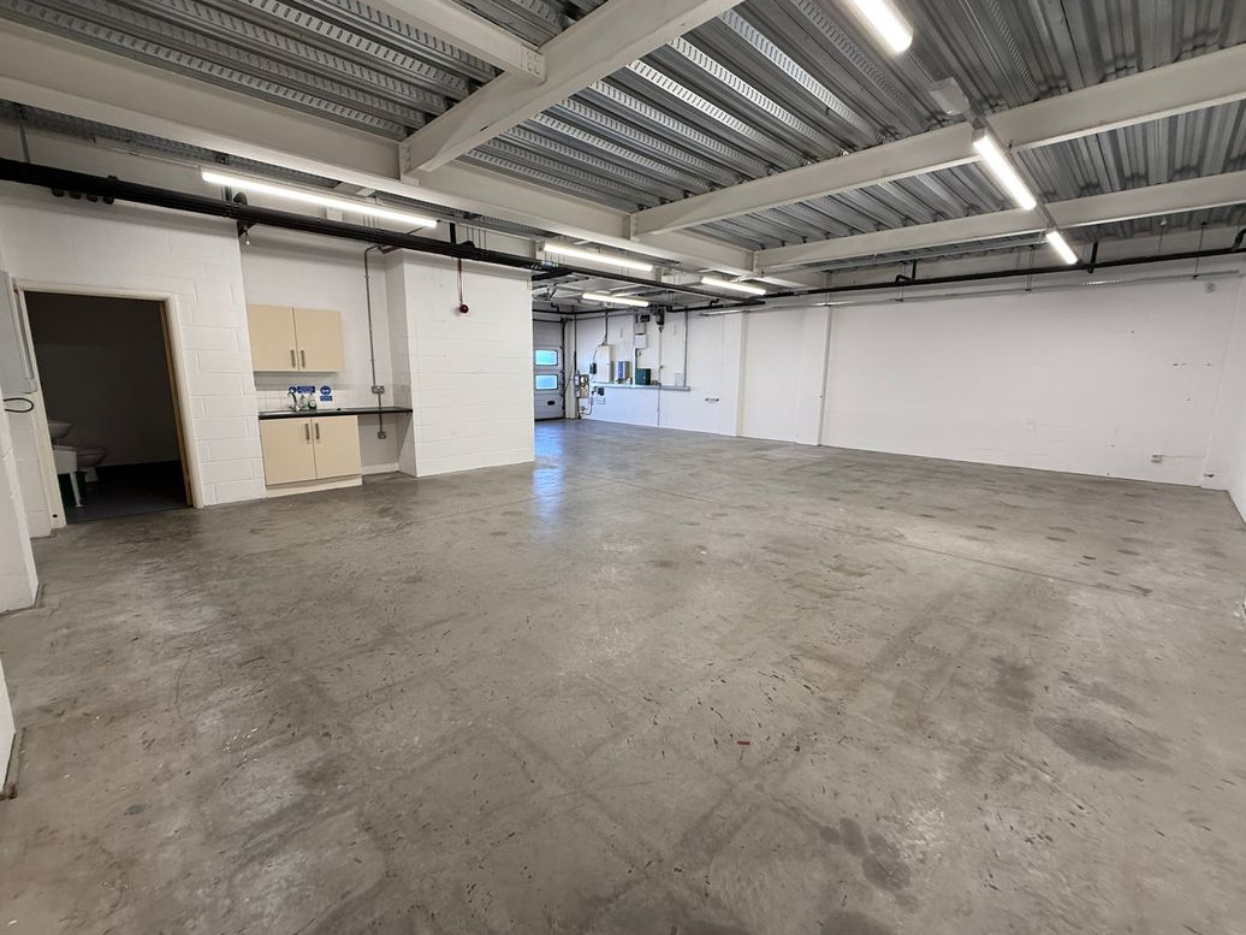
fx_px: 540
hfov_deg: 98.2
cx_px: 629
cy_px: 466
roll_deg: -0.5
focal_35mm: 15
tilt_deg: -9.1
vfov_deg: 81.7
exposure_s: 1/100
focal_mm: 2.22
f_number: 2.2
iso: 125
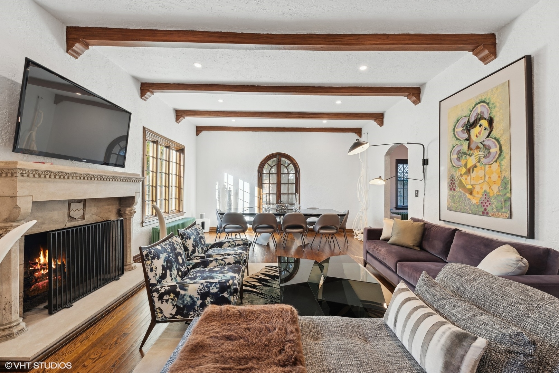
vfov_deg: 81.3
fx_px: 217
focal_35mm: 14
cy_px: 186
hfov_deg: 104.2
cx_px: 280
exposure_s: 1/10
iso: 200
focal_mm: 14
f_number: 9
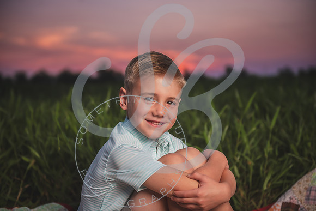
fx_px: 544
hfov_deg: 32.4
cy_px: 106
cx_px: 158
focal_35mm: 62
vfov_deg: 21.9
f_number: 2.8
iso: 200
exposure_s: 1/1000
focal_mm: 62
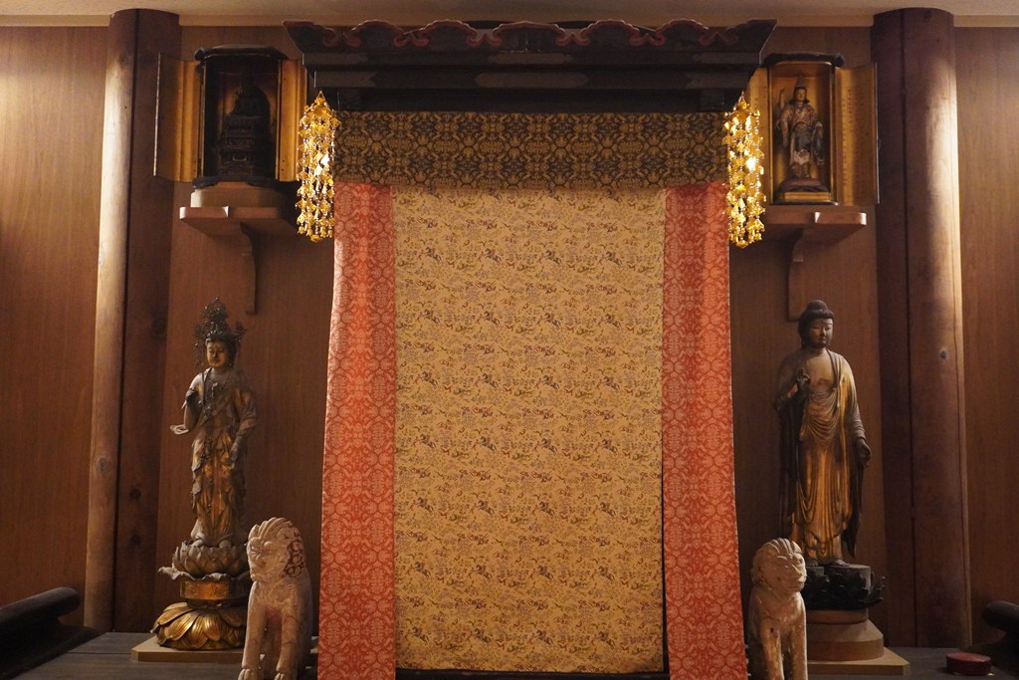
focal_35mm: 36
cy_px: 340
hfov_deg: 53.1
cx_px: 510
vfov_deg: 36.9
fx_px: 1019
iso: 6400
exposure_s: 1/30
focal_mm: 24
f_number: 4.5
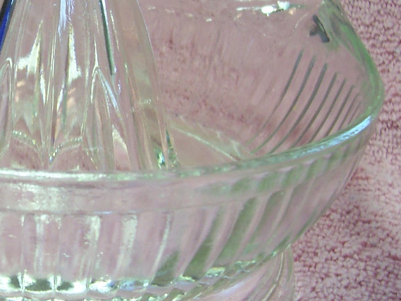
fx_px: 904
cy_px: 135
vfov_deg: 18.9
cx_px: 1
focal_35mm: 78
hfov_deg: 23.9
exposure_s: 1/30
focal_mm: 5.6
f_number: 2.8
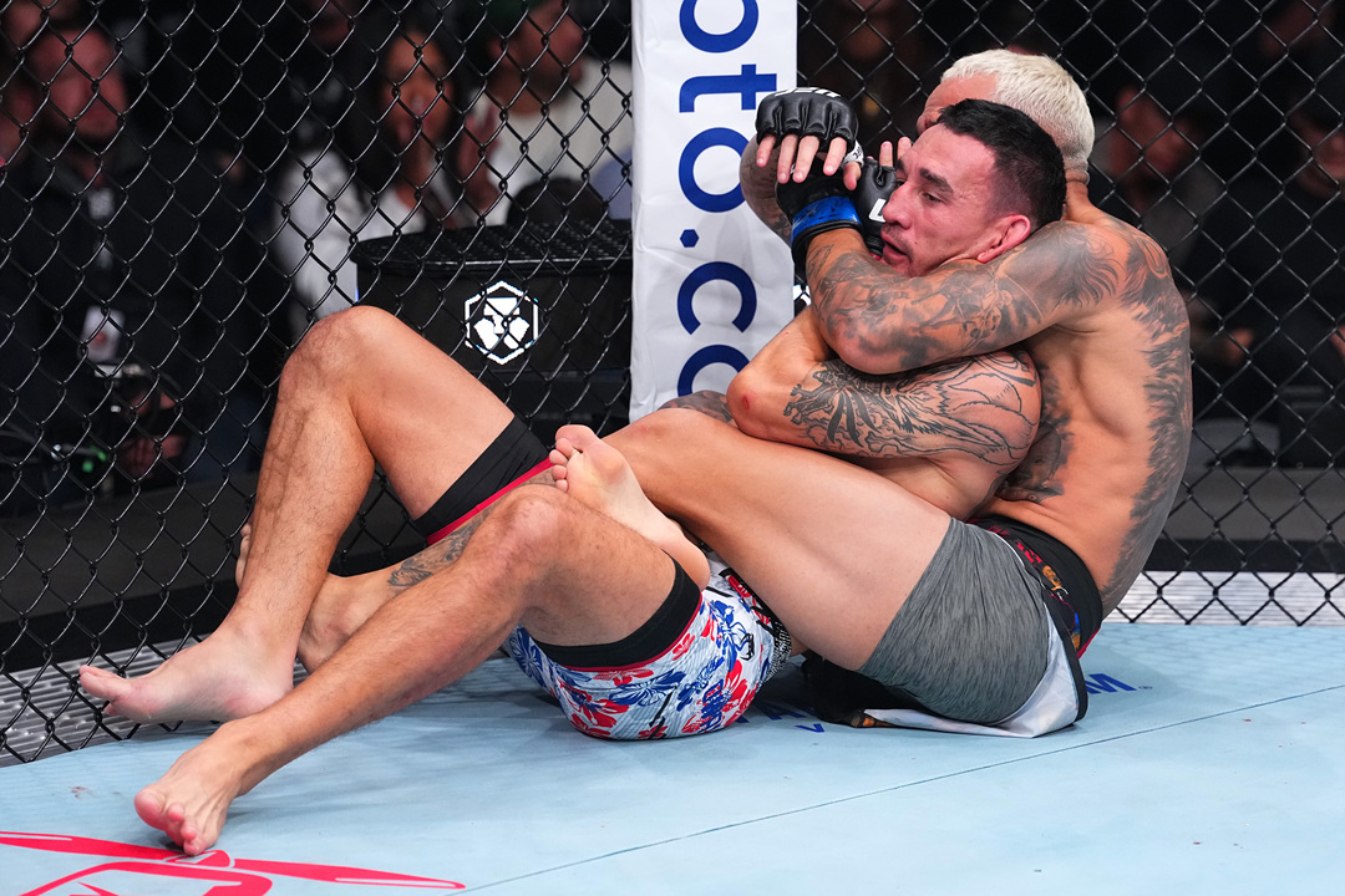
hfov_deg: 14.4
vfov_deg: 9.7
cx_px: 672
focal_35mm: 142
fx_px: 5305
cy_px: 448
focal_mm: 142
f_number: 2.8
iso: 3200
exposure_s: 1/1600
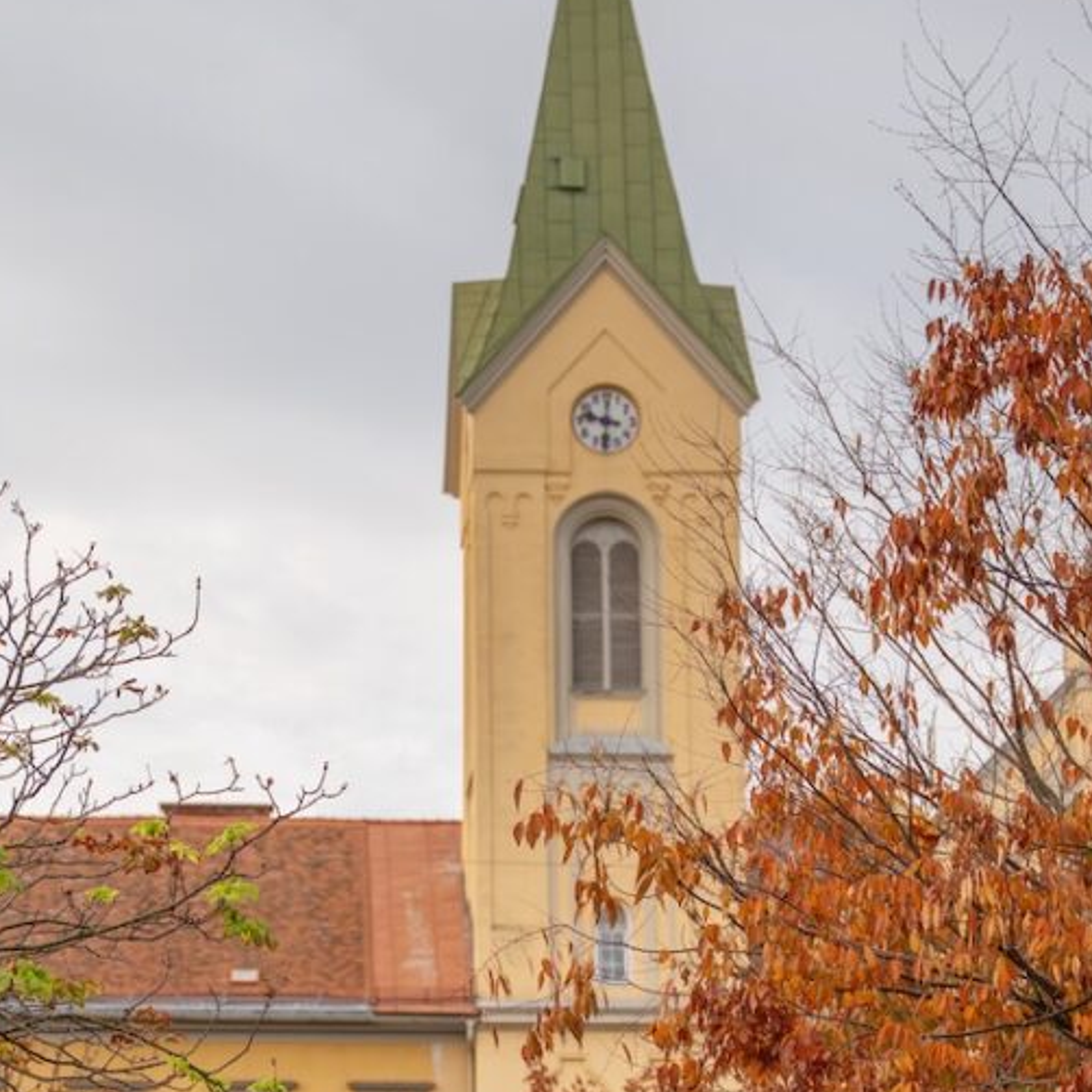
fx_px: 3344
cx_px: 437
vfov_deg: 18.4
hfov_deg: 18.5
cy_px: 898
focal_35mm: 94
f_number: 2.8
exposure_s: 1/800
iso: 100
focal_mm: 49.9
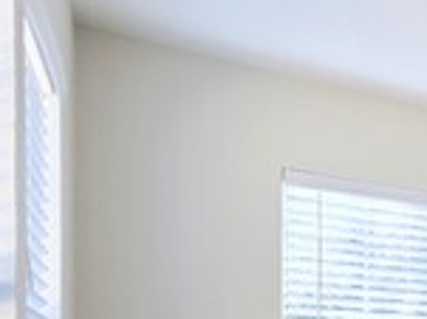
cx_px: 871
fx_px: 678
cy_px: 387
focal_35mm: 55
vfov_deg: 24.0
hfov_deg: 18.9
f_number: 1.9
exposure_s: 1/120
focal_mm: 2.2
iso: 50
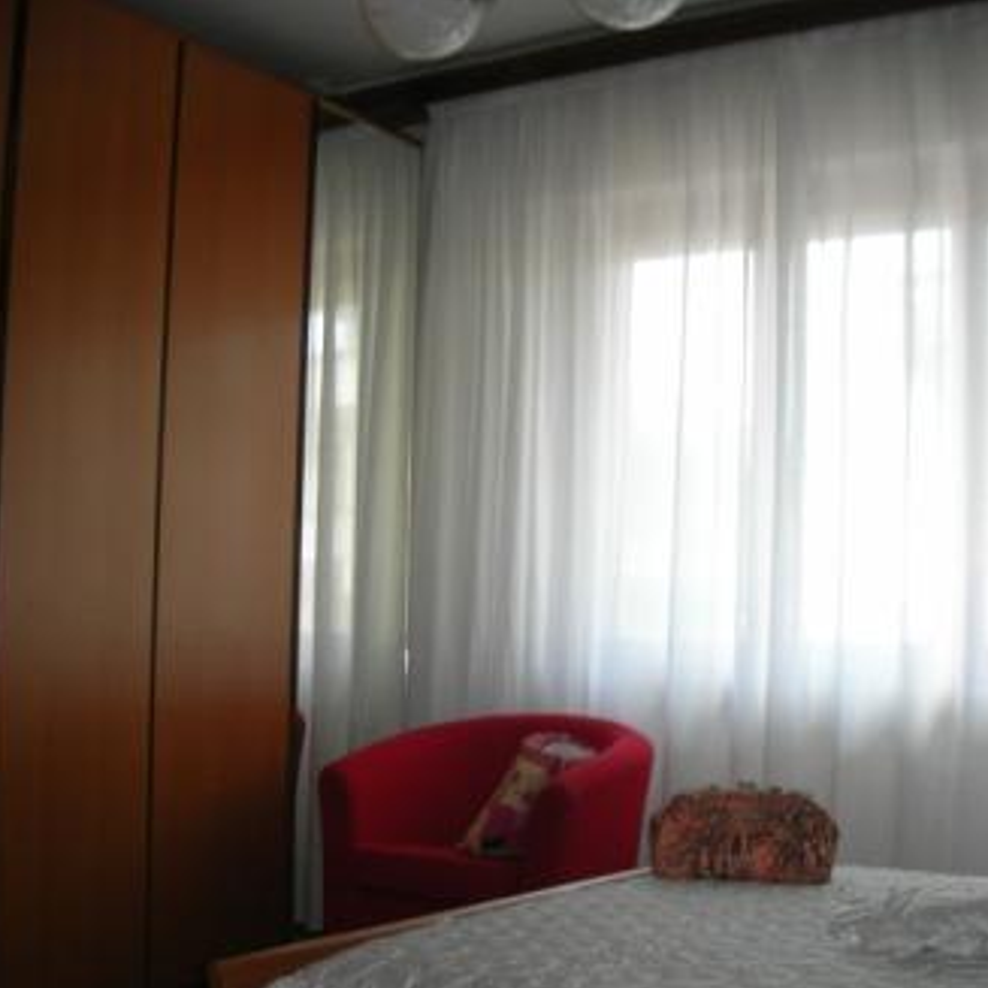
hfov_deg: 36.8
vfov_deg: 36.3
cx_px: 492
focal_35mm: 46
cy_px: 674
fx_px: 1485
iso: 64
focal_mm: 7.8
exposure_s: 1/30
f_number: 2.8
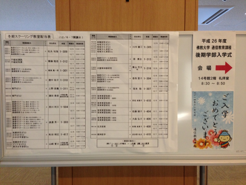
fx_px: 235
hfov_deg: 55.4
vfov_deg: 42.9
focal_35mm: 33
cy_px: 92
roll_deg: +0.4
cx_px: 123
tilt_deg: -3.9
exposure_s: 1/20
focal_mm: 4.12
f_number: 2.4
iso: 160
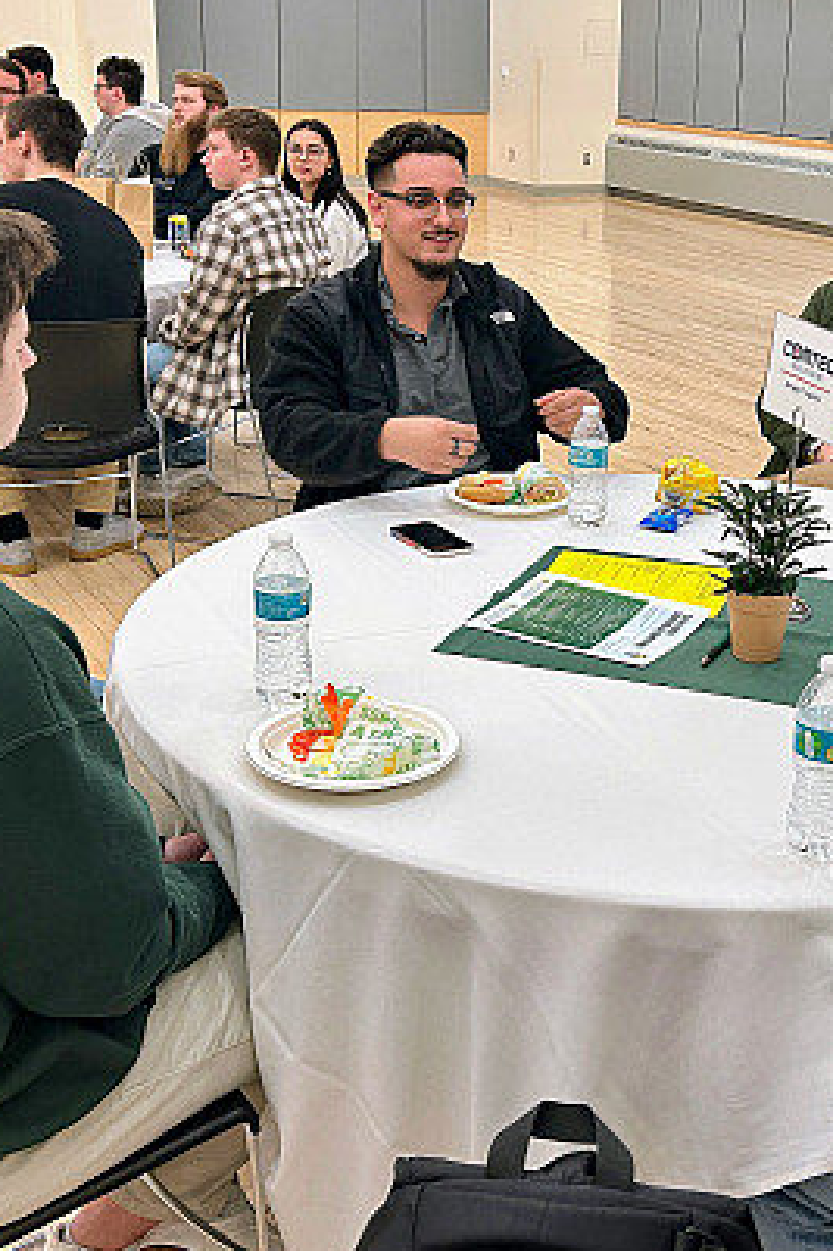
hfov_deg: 29.3
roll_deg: -1.5
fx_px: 1563
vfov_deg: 43.4
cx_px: 644
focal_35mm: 45
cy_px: 499
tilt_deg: -16.6
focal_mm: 5.7
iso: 100
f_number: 1.5
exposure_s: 1/120
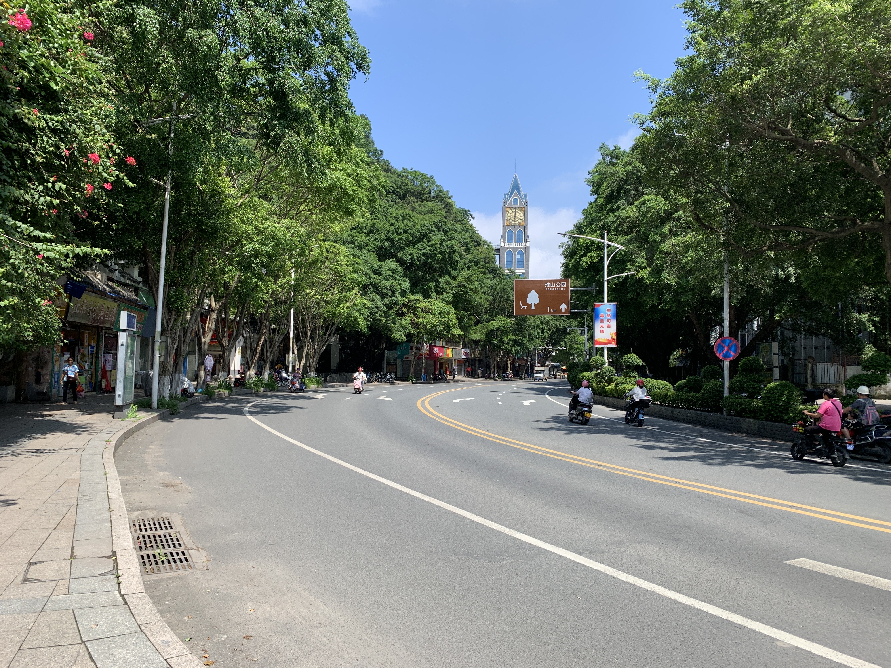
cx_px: 446
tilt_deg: +2.9
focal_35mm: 26
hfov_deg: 67.3
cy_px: 334
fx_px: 669
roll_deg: -1.3
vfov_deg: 53.1
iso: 25
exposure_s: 1/1266
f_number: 1.8
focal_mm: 4.25
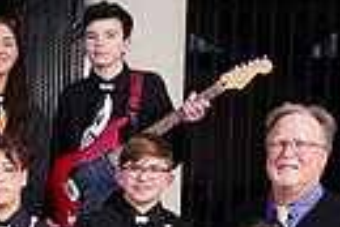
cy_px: 372
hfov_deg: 13.9
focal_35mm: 134
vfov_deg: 9.9
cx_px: -241
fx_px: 1267
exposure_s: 1/200
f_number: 6.3
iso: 100
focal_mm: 30
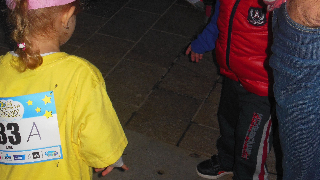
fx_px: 645
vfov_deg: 15.8
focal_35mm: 76
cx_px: 162
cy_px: 53
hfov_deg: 27.9
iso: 200
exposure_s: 1/60
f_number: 4
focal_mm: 8.9
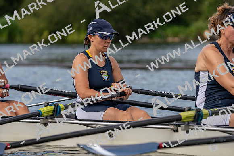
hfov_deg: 7.3
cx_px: 117
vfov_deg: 4.8
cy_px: 78
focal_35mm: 284
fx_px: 1846
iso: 320
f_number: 5.6
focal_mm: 284
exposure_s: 1/1600
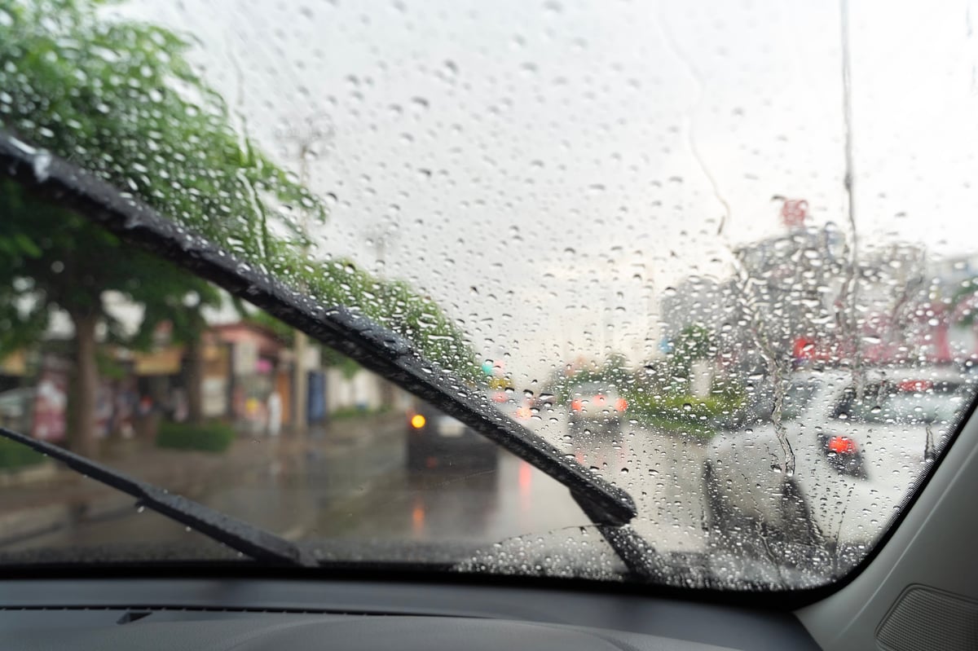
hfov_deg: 62.0
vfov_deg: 43.6
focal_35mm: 30
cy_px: 326
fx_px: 815
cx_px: 489
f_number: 4
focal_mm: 30
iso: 400
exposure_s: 1/250
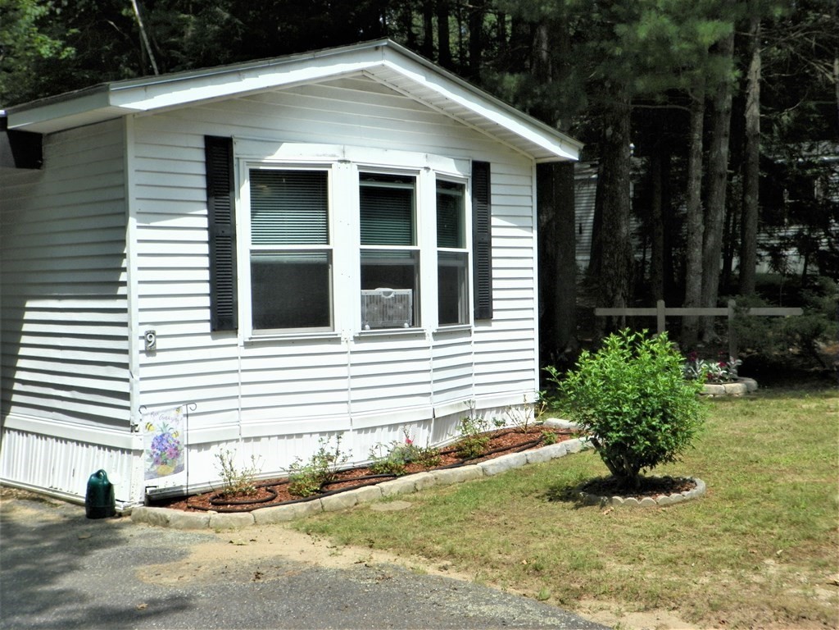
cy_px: 315
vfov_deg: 30.3
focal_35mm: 48
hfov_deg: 39.7
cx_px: 420
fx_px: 1163
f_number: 5.6
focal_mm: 8.5
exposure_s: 1/400
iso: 64
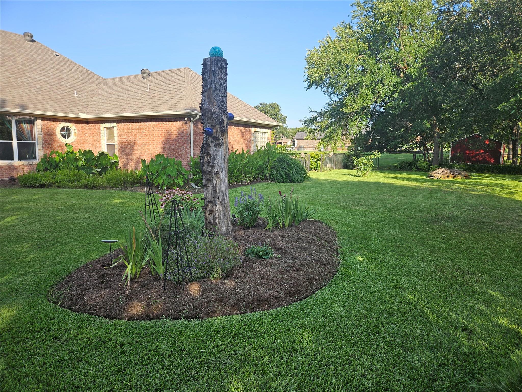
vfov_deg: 58.9
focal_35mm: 23
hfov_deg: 73.9
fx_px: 347
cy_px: 196
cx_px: 261
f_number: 1.8
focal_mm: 5.4
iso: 25
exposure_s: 1/668
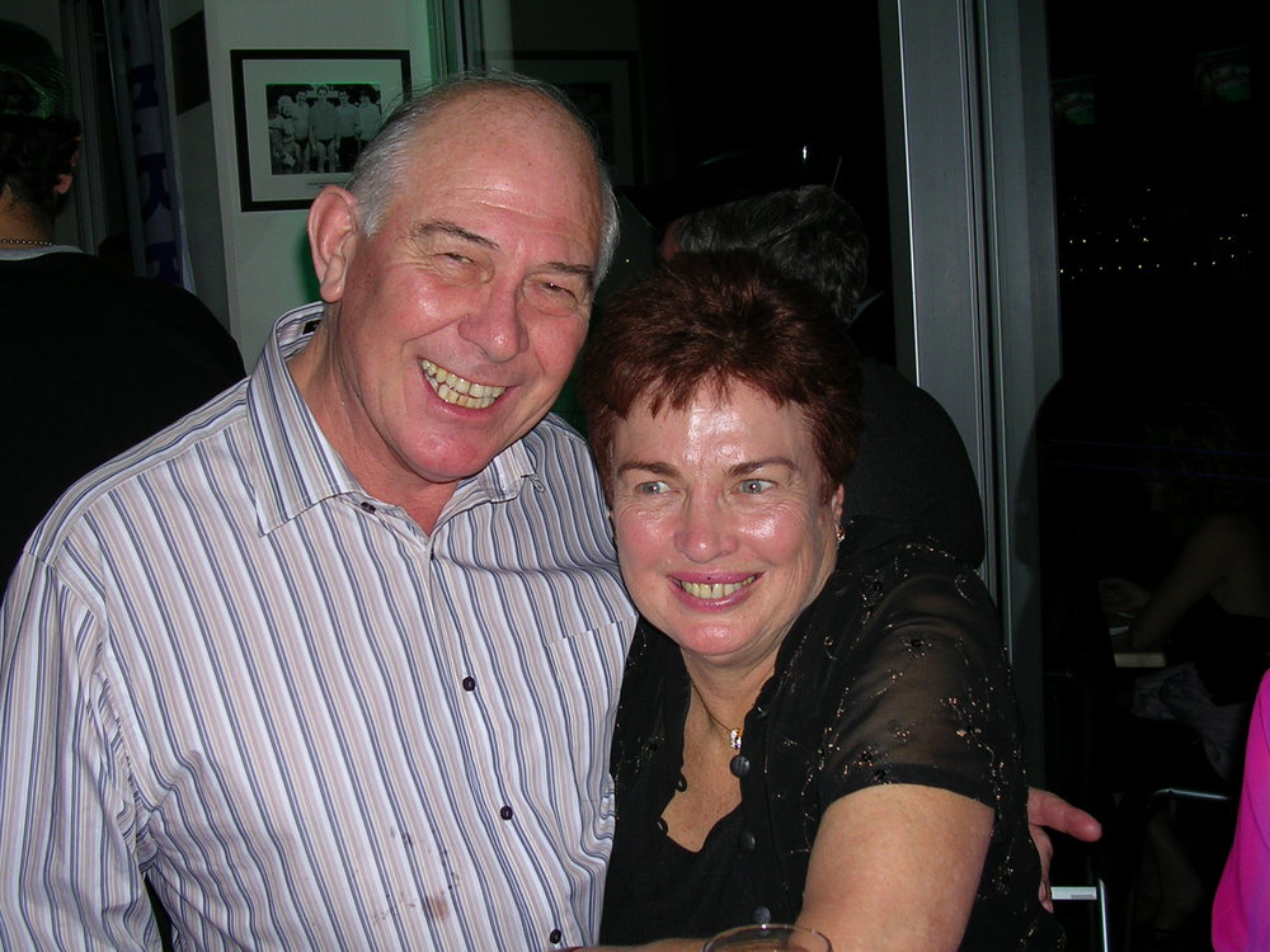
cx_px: 635
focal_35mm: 46
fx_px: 1688
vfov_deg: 31.5
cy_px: 476
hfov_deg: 41.2
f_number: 3
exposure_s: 1/60.1
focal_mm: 7.1
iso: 50
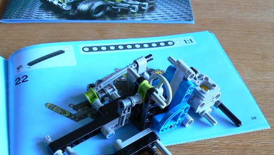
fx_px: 400
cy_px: 116
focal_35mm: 55
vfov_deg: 21.7
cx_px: 127
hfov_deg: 37.8
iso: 100
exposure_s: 1/5
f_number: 3.2
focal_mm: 6
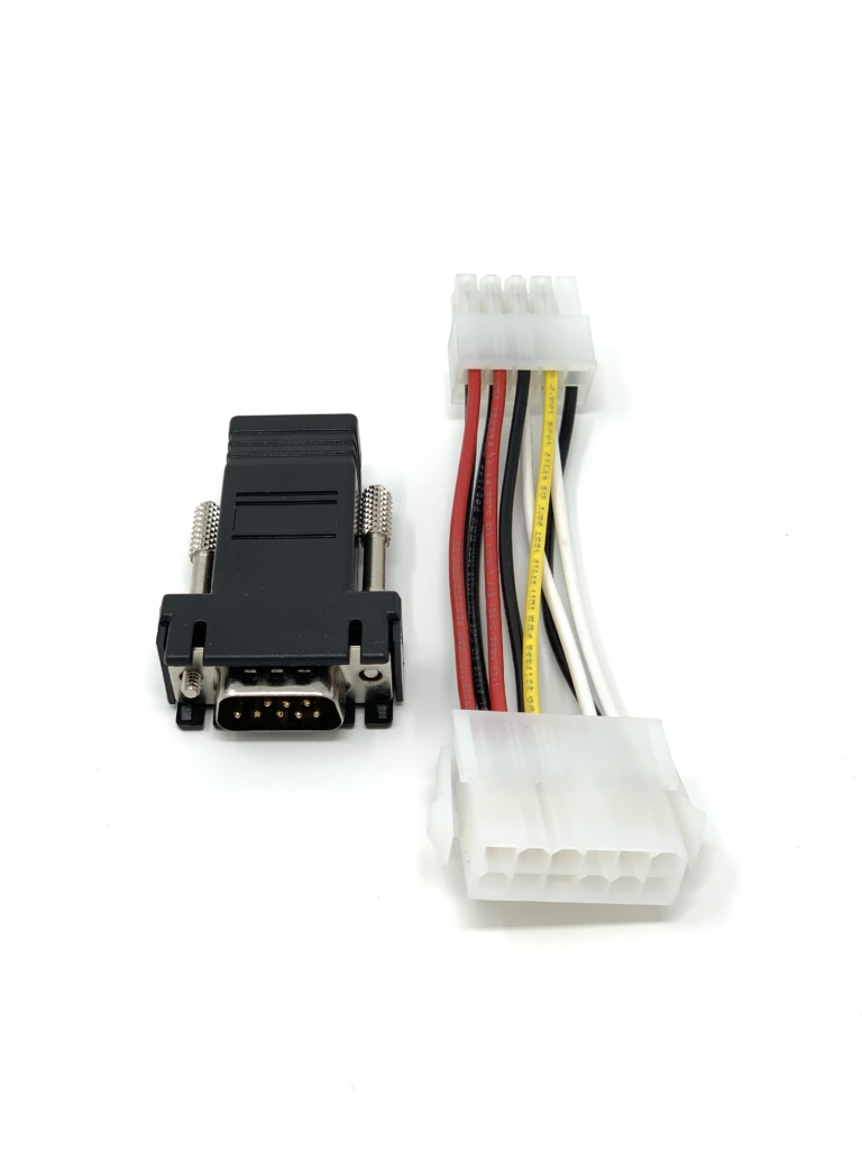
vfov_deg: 36.8
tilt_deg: -47.6
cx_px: 431
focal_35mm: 52
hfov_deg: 28.0
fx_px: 1727
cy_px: 575
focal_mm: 6
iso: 16
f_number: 2.4
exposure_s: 1/135
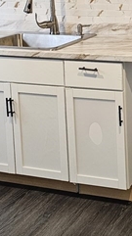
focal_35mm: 80
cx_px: 171
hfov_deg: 14.4
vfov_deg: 25.3
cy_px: 2
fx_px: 499
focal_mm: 6.3
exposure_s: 1/120
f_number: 1.7
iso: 800
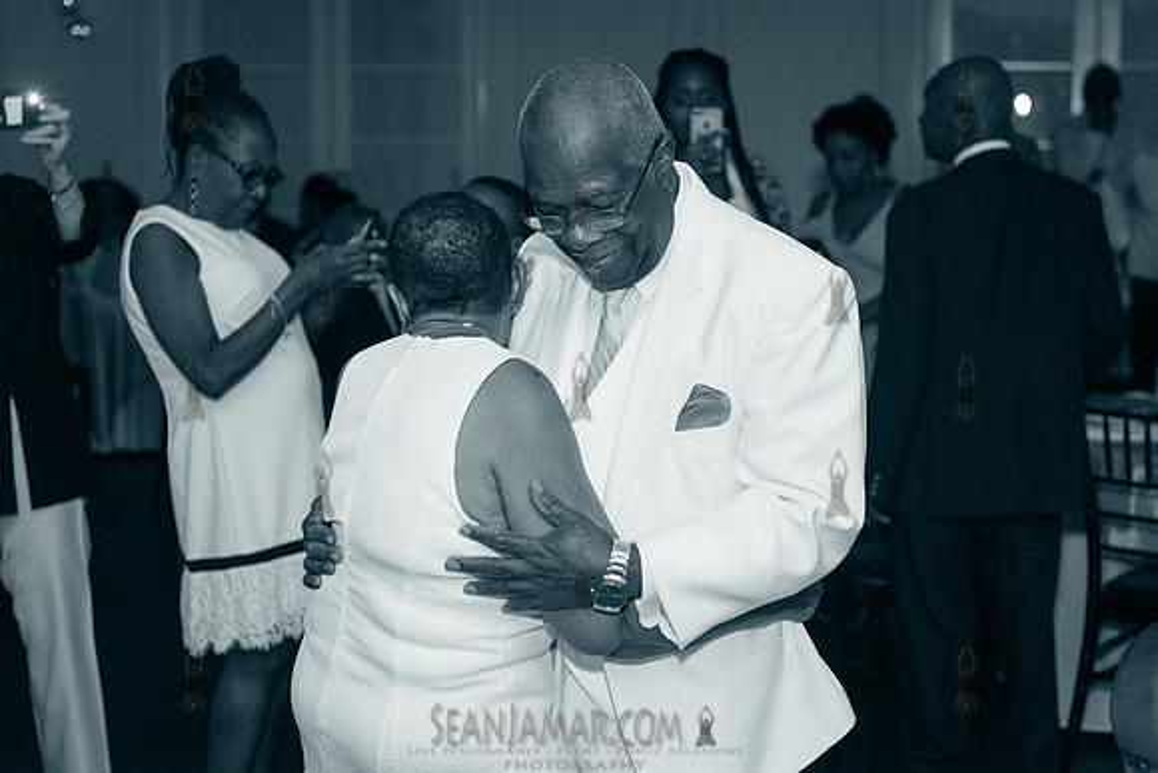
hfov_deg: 32.4
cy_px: 386
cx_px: 579
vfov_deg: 21.9
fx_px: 1995
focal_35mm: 62
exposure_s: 1/640
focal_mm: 62
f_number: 4
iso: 2500
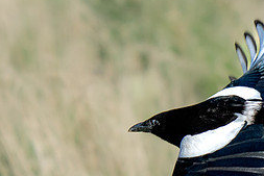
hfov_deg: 1.9
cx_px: 660
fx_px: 8078
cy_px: 239
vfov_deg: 1.3
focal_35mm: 1101
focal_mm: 200
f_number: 7.1
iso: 800
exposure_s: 1/2500
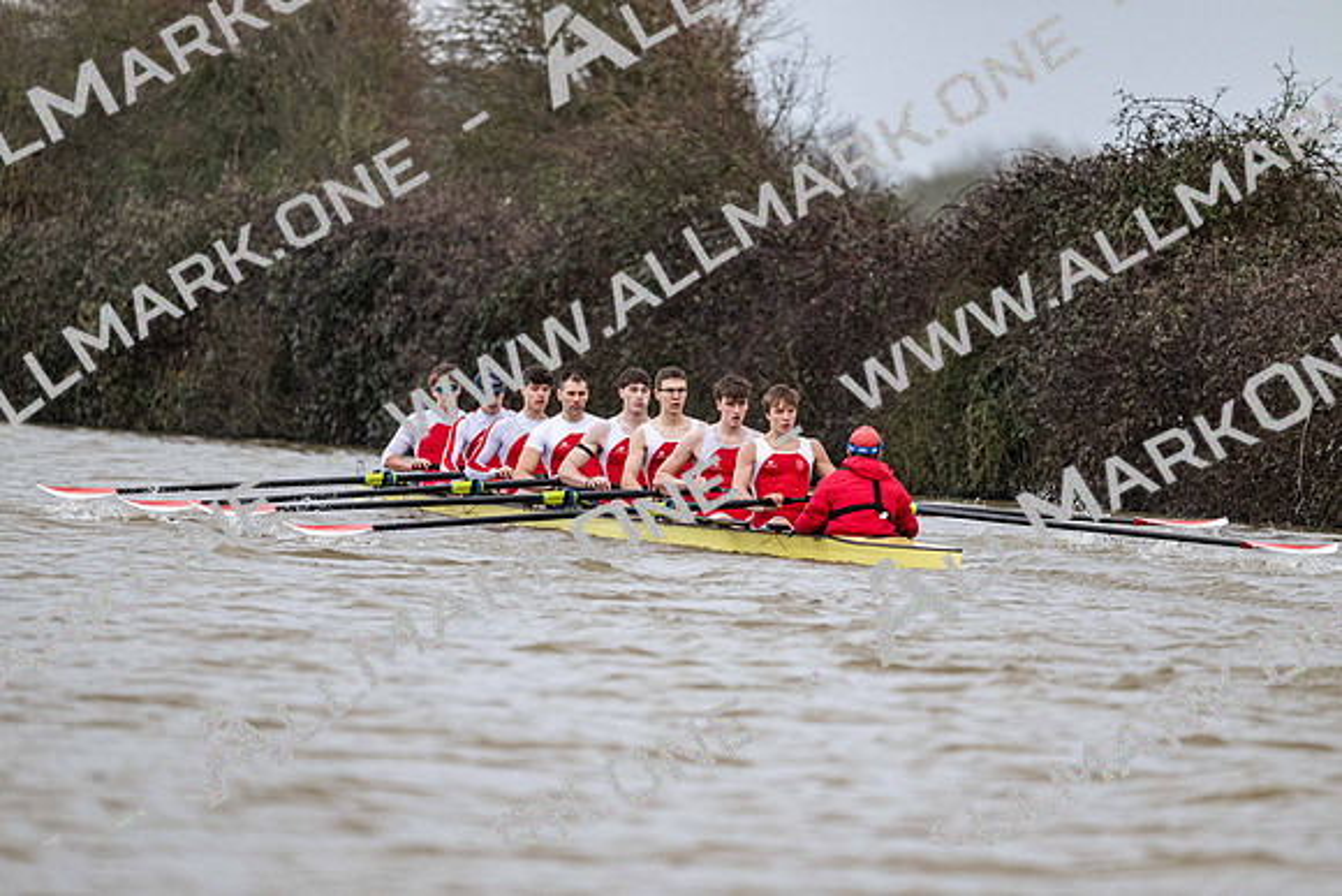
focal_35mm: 400
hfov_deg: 5.2
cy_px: 448
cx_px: 671
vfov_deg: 3.4
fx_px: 14914
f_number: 4.5
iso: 1800
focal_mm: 400
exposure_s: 1/1600
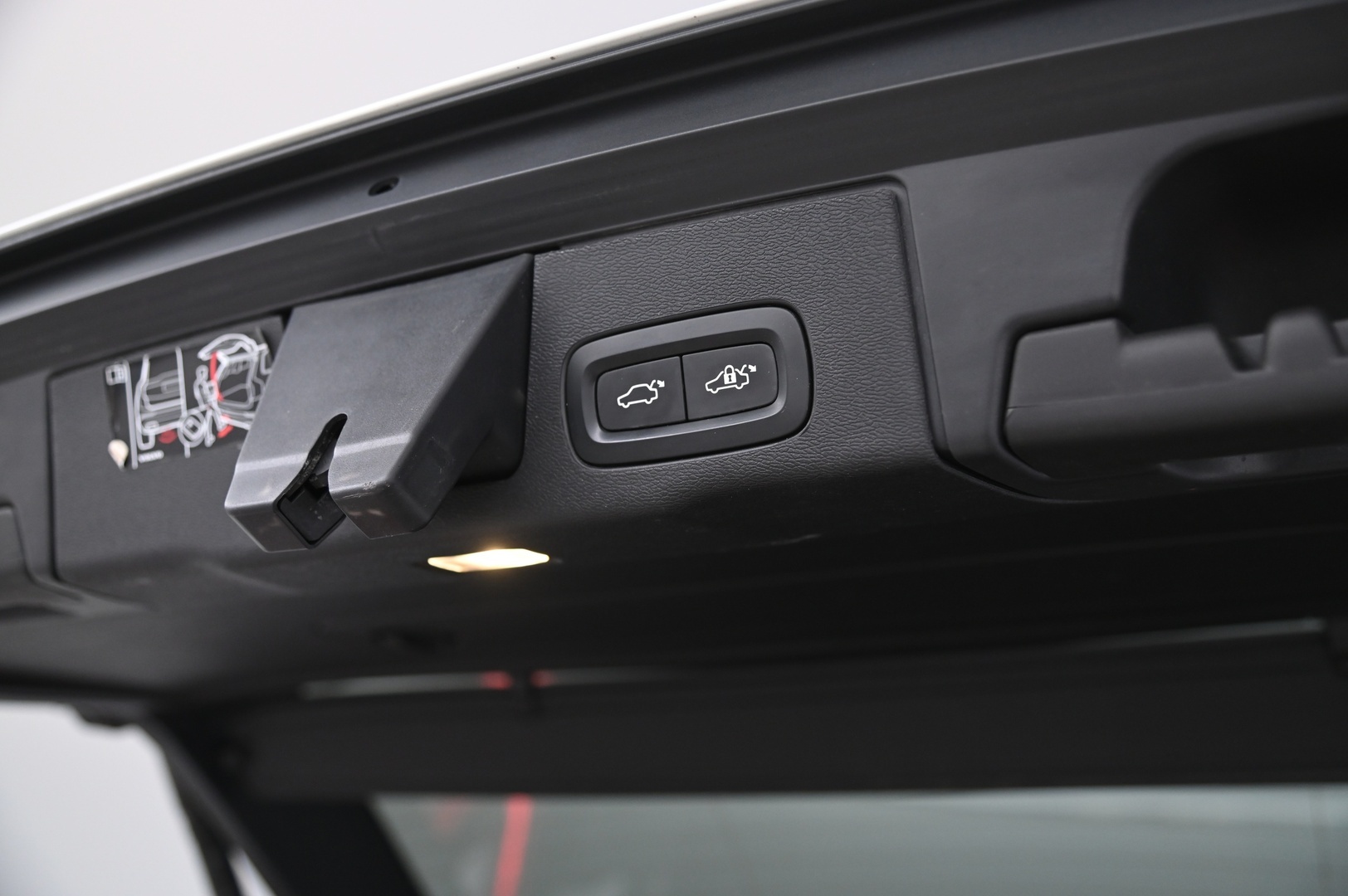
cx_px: 674
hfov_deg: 50.7
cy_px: 448
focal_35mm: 38
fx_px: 1422
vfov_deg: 35.0
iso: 2000
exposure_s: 1/80
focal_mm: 38
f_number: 4
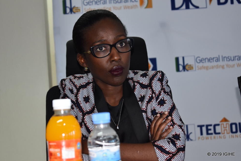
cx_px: 120
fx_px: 559
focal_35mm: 84
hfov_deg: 24.3
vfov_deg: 16.4
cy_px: 80
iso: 800
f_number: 5.6
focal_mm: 55
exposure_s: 1/60
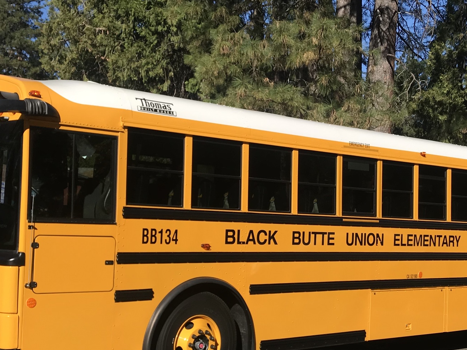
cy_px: 222
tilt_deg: +0.5
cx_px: 267
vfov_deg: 26.5
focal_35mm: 55
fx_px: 742
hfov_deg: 34.9
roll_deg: -1.0
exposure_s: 1/2336
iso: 20
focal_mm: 3.99
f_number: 1.8
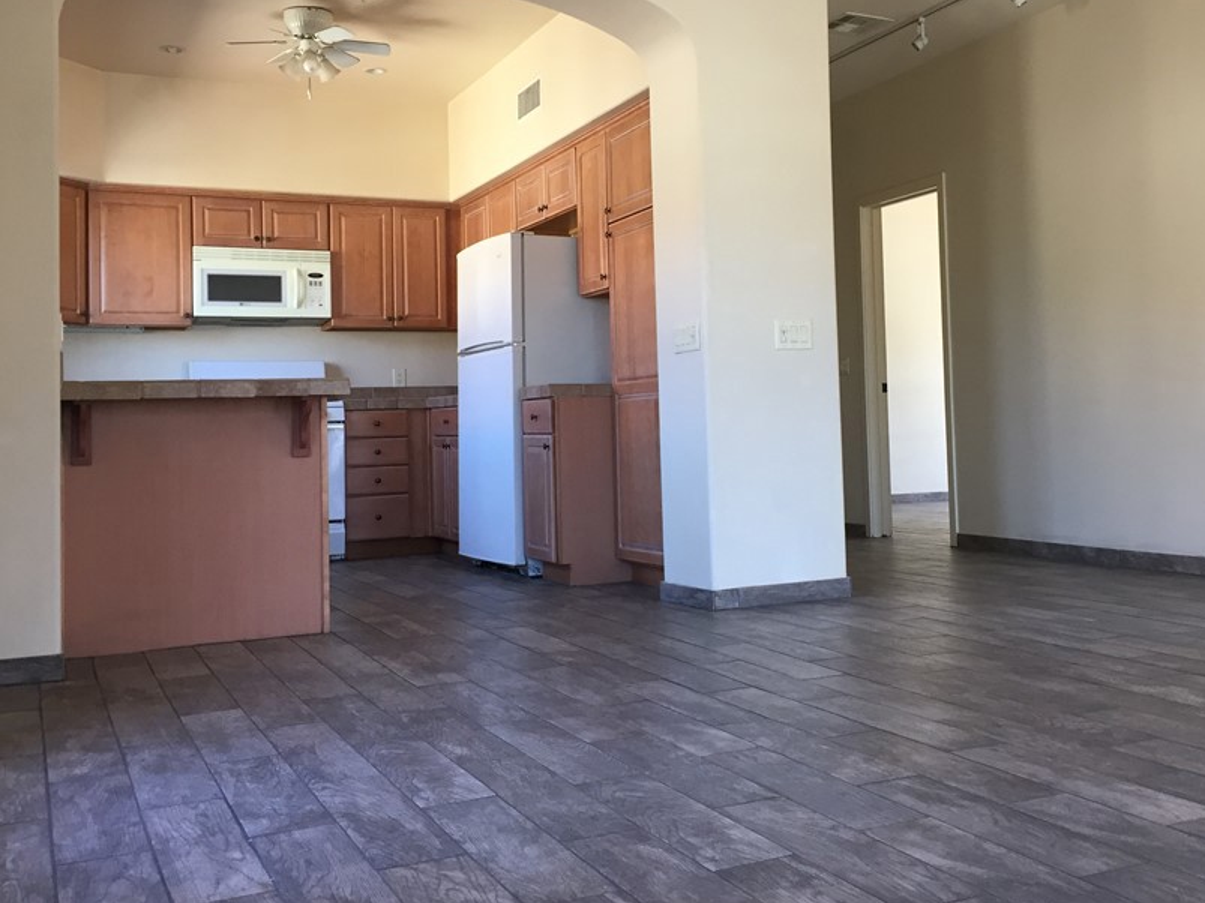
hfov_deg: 50.0
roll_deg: +0.8
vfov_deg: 38.5
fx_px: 1288
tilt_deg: +1.6
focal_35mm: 37
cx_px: 696
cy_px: 369
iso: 32
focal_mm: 4.15
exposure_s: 1/30
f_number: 2.2
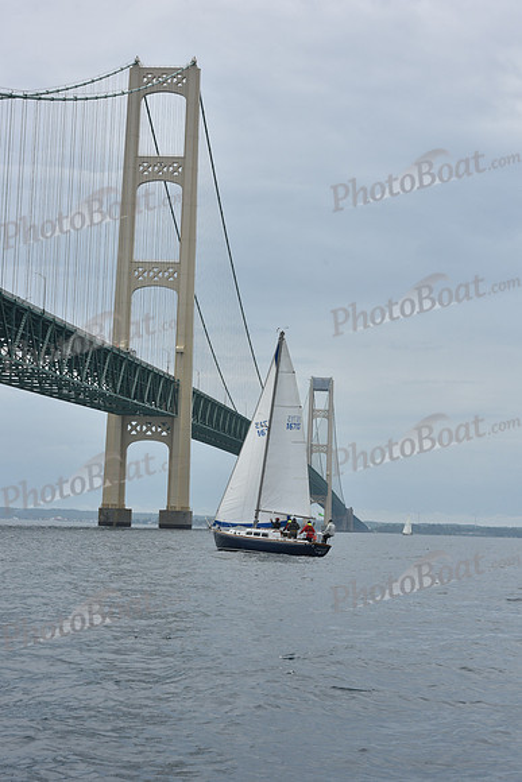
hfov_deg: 19.5
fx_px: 1521
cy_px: 391
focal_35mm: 70
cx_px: 261
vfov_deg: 28.8
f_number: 11
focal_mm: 70
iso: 250
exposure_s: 1/800
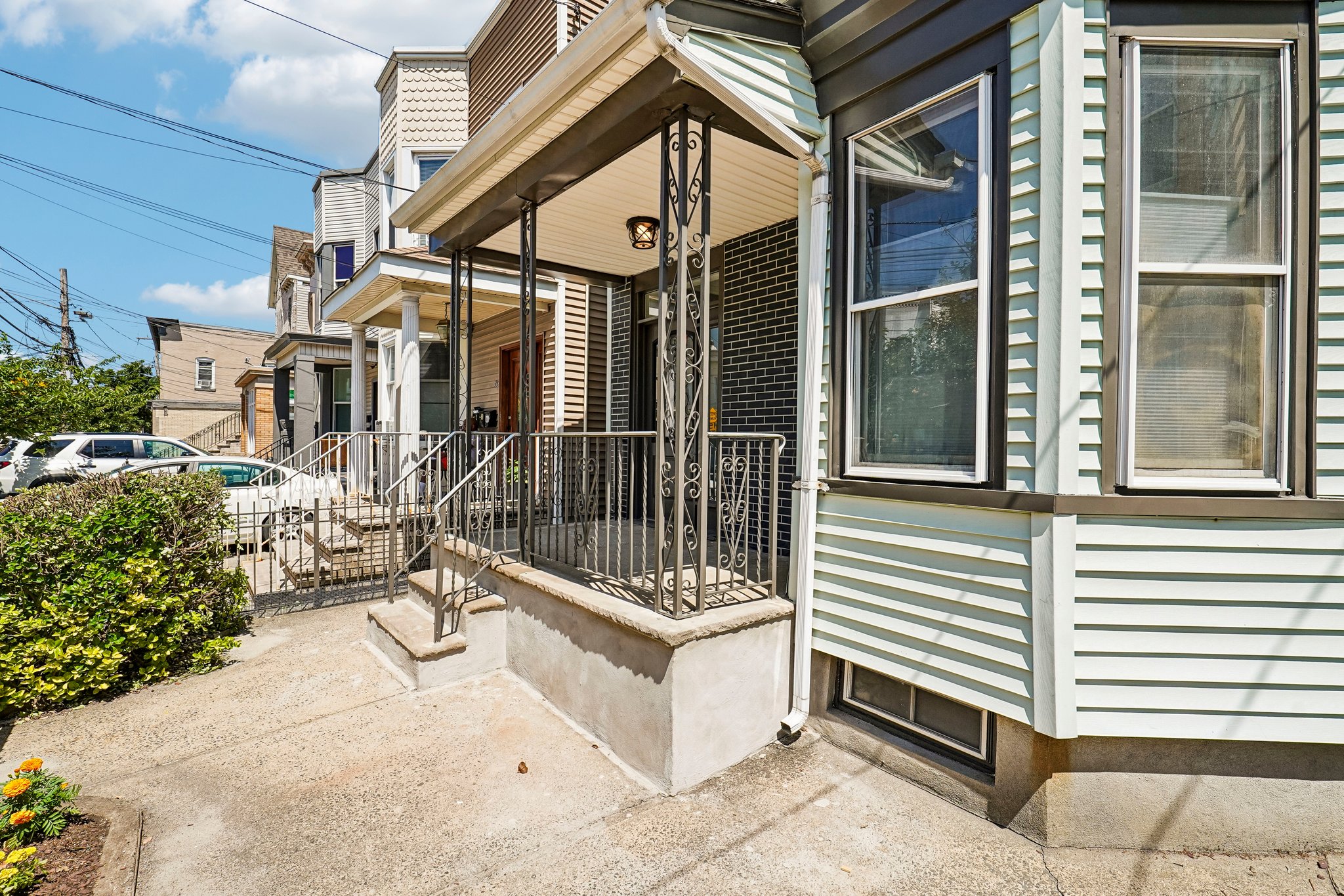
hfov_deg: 96.7
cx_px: 672
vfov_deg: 73.7
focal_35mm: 16
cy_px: 448
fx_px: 597
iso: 400
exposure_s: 1/640
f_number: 8
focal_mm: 16
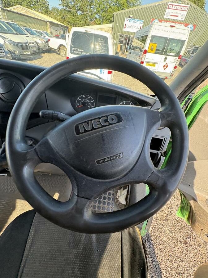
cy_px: 139
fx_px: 112
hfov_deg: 85.7
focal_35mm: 14
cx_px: 104
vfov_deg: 102.1
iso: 125
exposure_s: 1/100
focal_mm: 2.22
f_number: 2.2
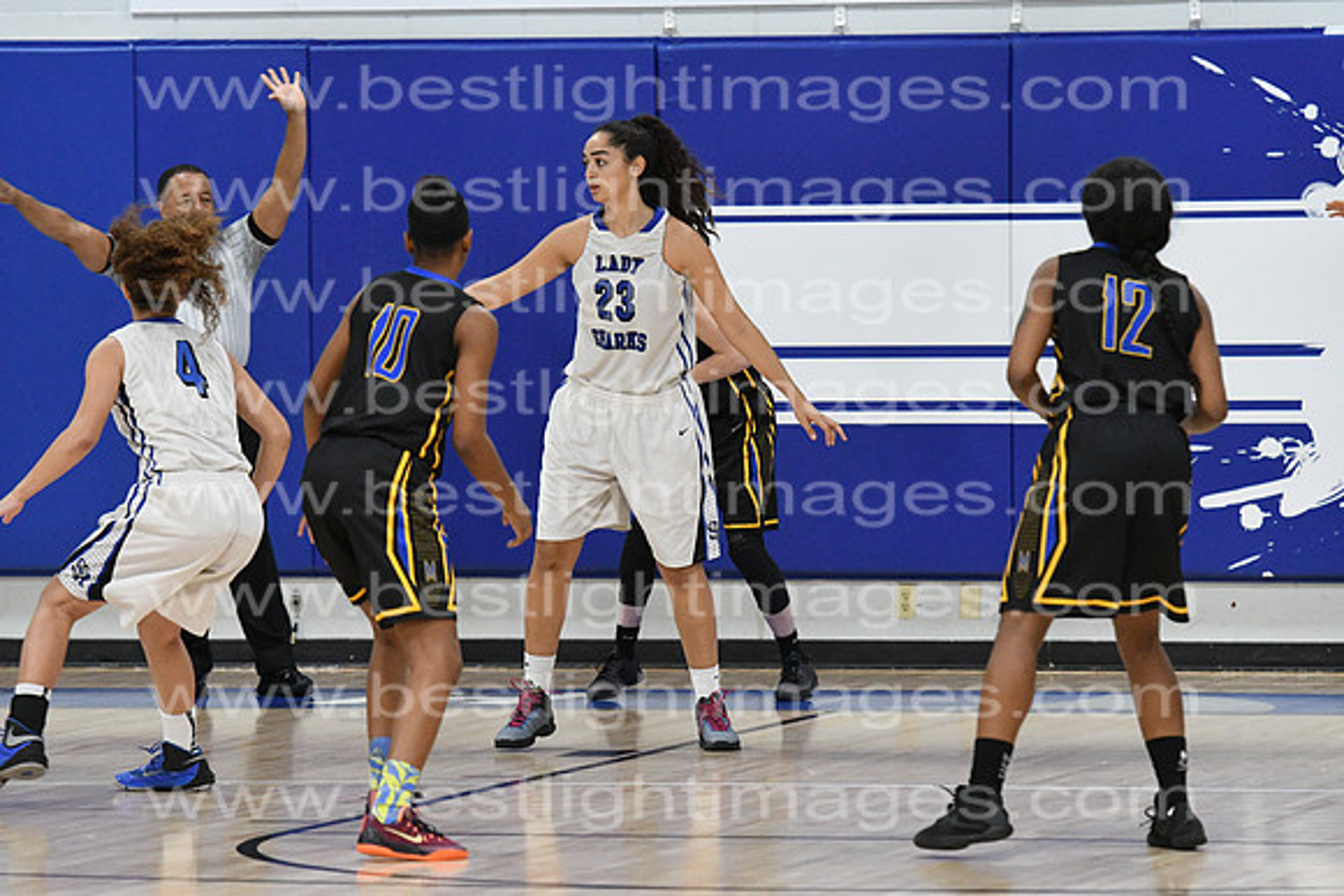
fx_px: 9242
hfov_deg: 8.3
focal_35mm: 248
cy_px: 448
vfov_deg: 5.6
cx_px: 672
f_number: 4
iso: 5000
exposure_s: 1/640
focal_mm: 165
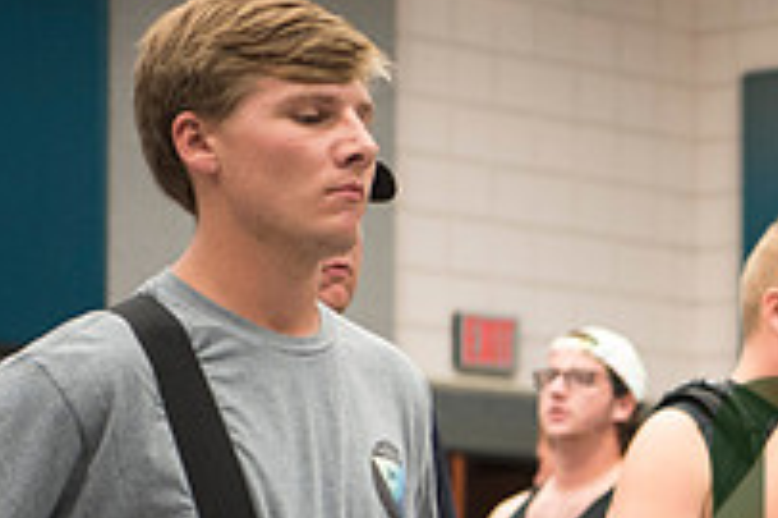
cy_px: 558
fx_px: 4319
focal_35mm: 200
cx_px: 1000
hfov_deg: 10.1
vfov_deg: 6.8
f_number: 2.8
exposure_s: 1/160
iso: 1250
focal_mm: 70
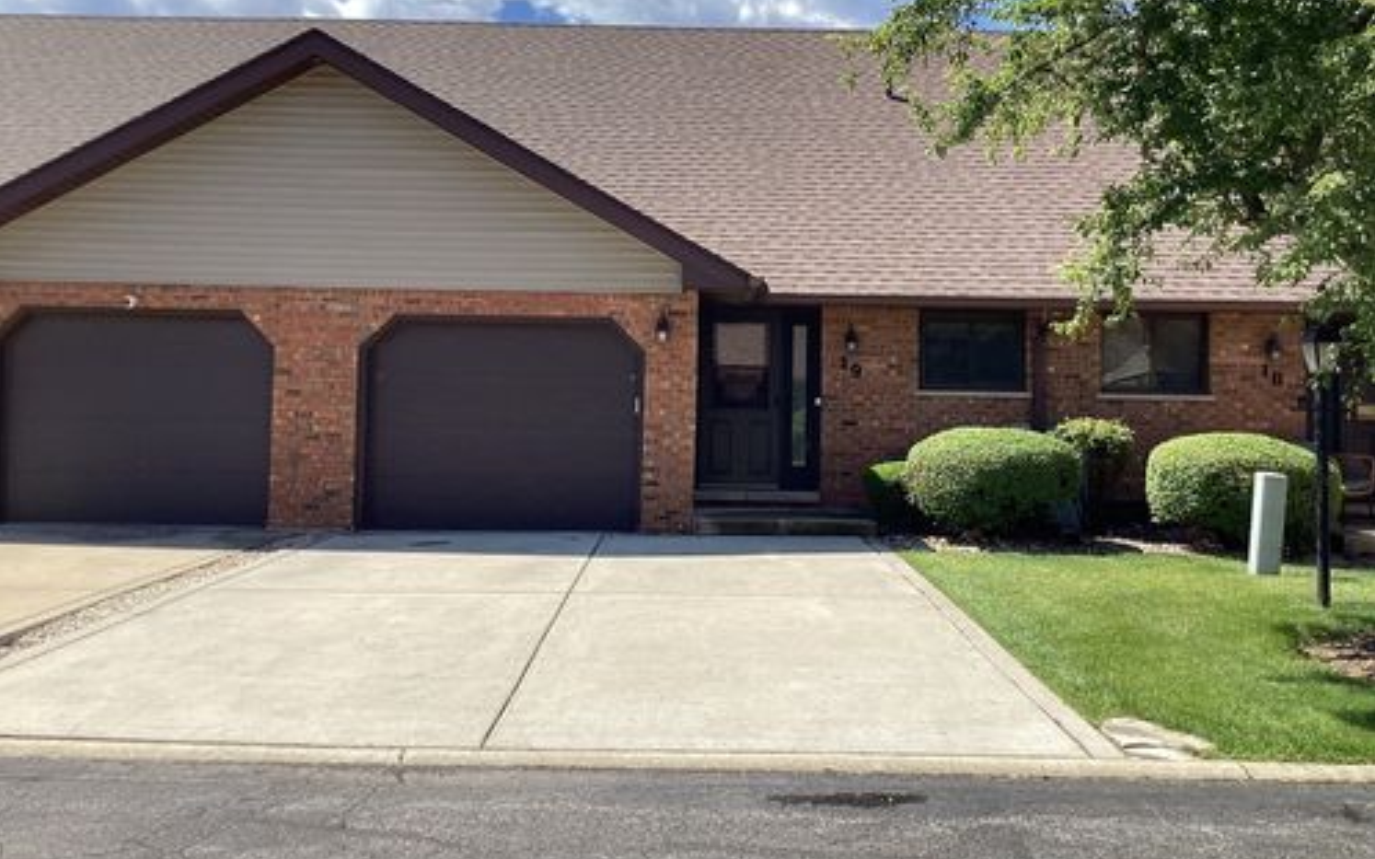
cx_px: 688
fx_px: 1236
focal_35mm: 33
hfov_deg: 58.2
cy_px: 355
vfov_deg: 38.2
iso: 25
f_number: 2.4
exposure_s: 1/1274
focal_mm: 3.3
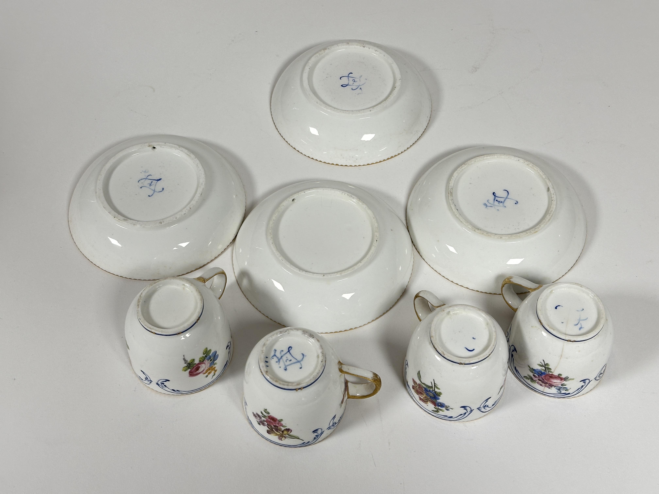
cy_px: 247
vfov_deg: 30.3
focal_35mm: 48
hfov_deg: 39.7
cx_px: 330
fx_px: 914
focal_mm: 6.86
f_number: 1.78
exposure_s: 1/50
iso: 64
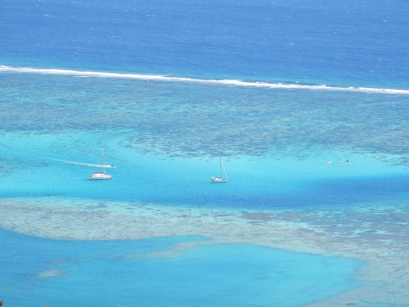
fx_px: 2706
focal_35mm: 229
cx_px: 204
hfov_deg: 8.6
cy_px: 154
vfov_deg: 6.5
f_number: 6.3
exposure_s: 1/320
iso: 125
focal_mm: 40.9
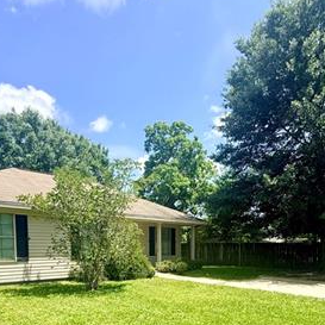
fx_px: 308
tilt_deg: -3.5
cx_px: 155
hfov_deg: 55.6
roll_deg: +0.2
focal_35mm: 29
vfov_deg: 51.3
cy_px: 271
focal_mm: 2.22
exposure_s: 1/1259
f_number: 2.2
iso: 50
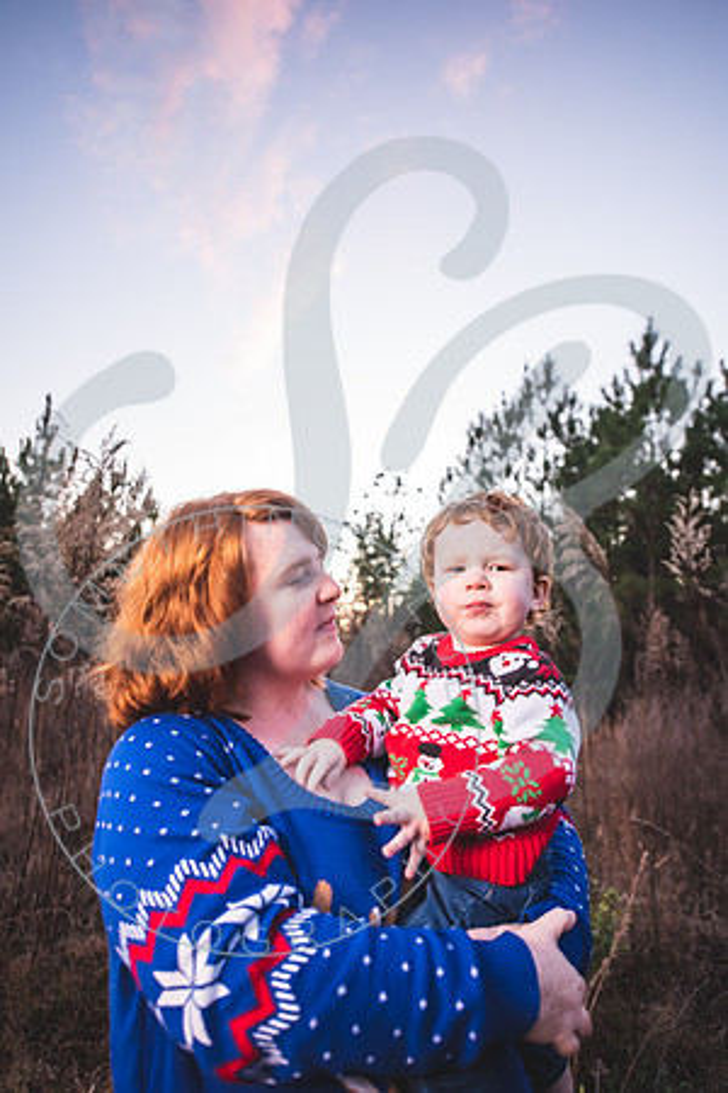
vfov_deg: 73.7
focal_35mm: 24
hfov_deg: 53.1
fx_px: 728
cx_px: 364
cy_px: 546
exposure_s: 1/320
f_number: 2.8
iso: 500
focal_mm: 24
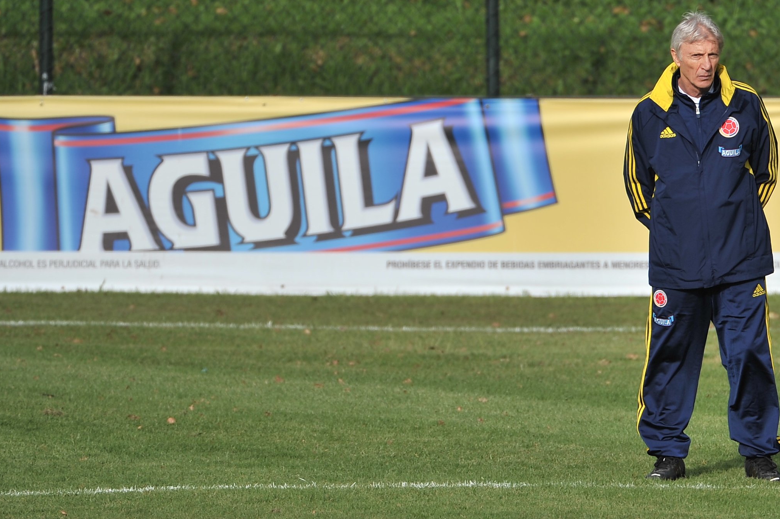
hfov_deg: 2.4
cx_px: 684
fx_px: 18297
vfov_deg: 1.6
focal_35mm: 845
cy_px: 244
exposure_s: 1/1000
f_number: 4.5
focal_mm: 400
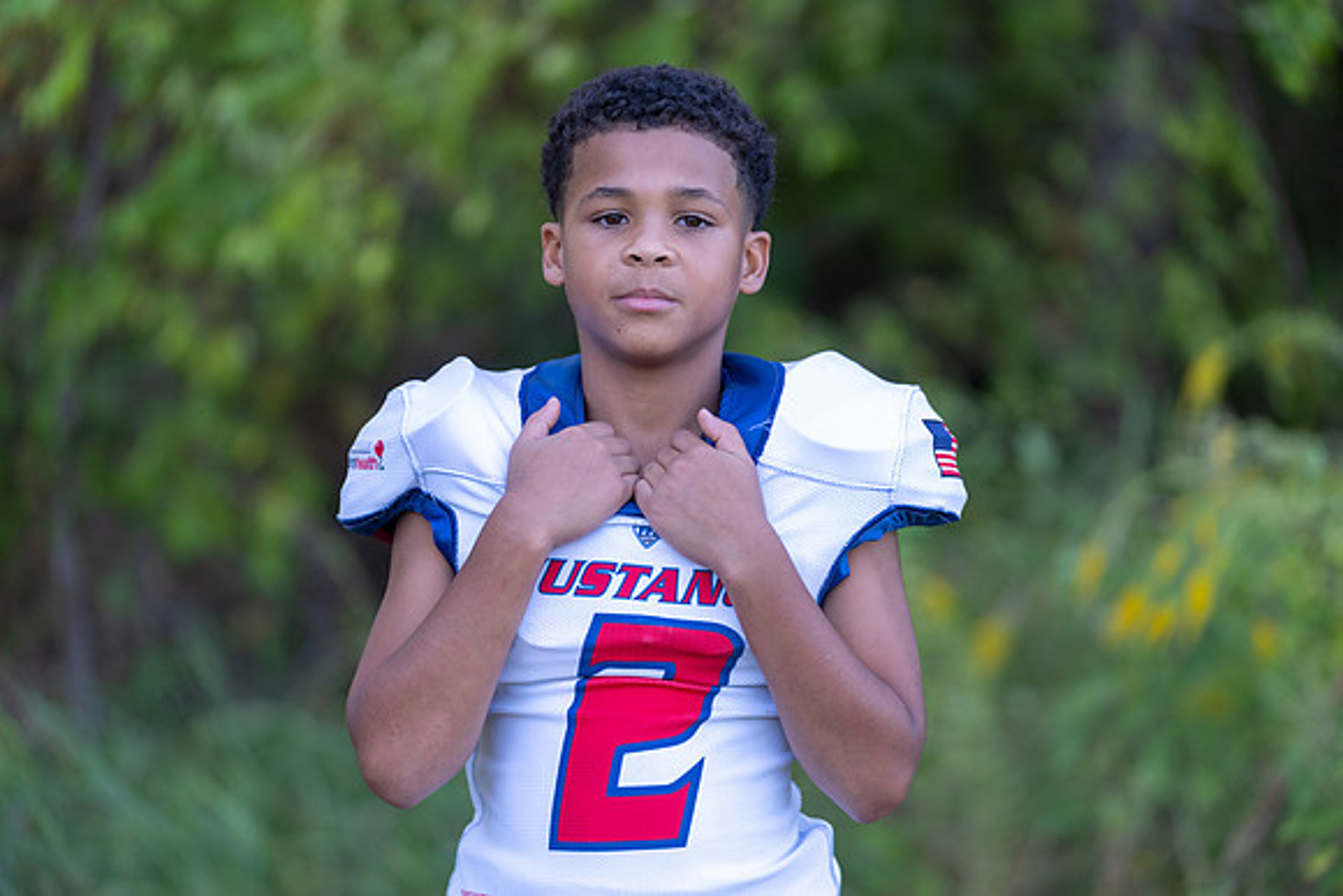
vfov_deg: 11.6
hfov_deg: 17.3
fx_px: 4403
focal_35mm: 118
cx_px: 672
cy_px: 448
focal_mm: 118
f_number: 2.8
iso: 320
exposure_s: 1/320
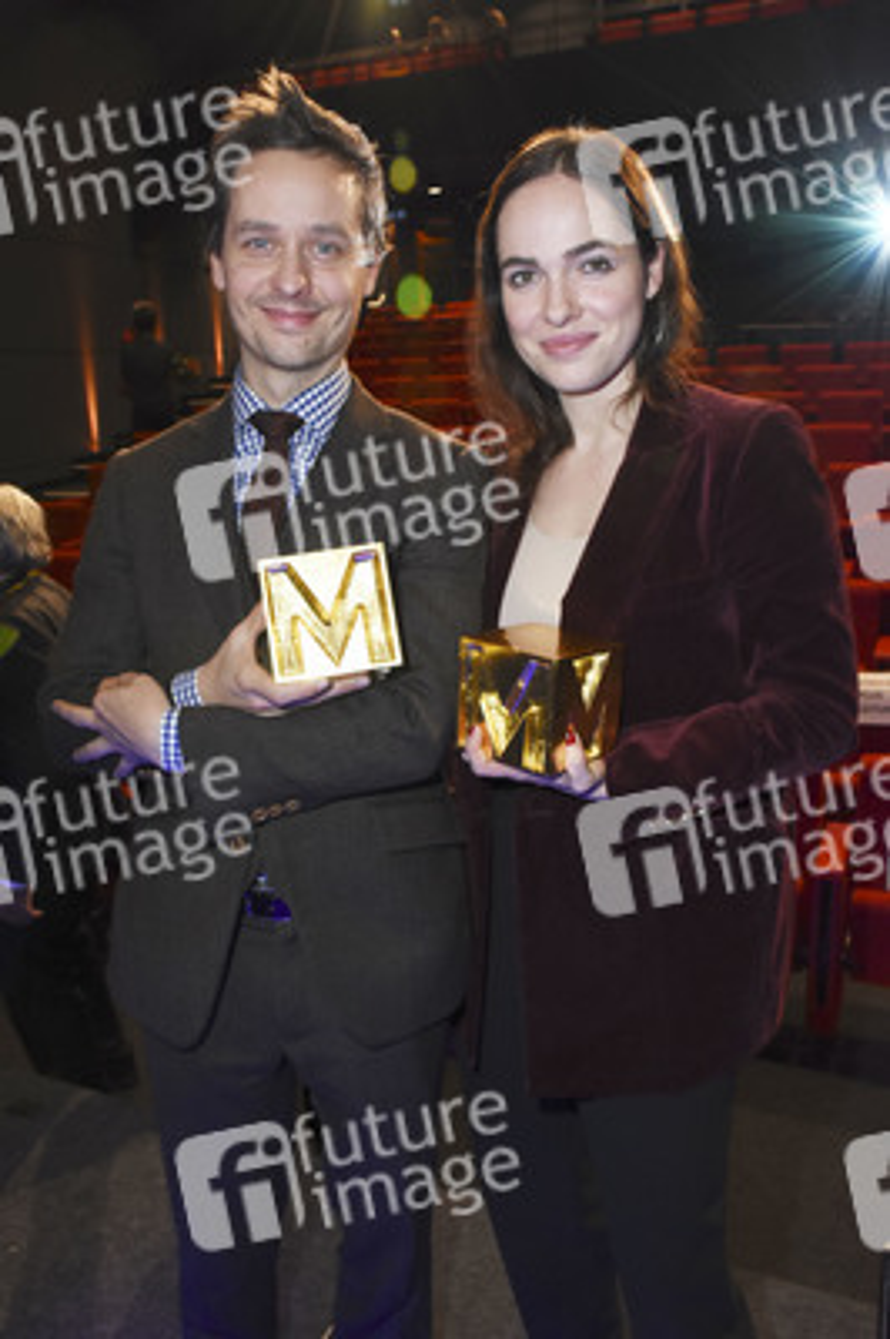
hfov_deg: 43.5
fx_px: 1114
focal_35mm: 30
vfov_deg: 62.0
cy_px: 670
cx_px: 445
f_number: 6.3
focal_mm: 20
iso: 1600
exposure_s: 1/80
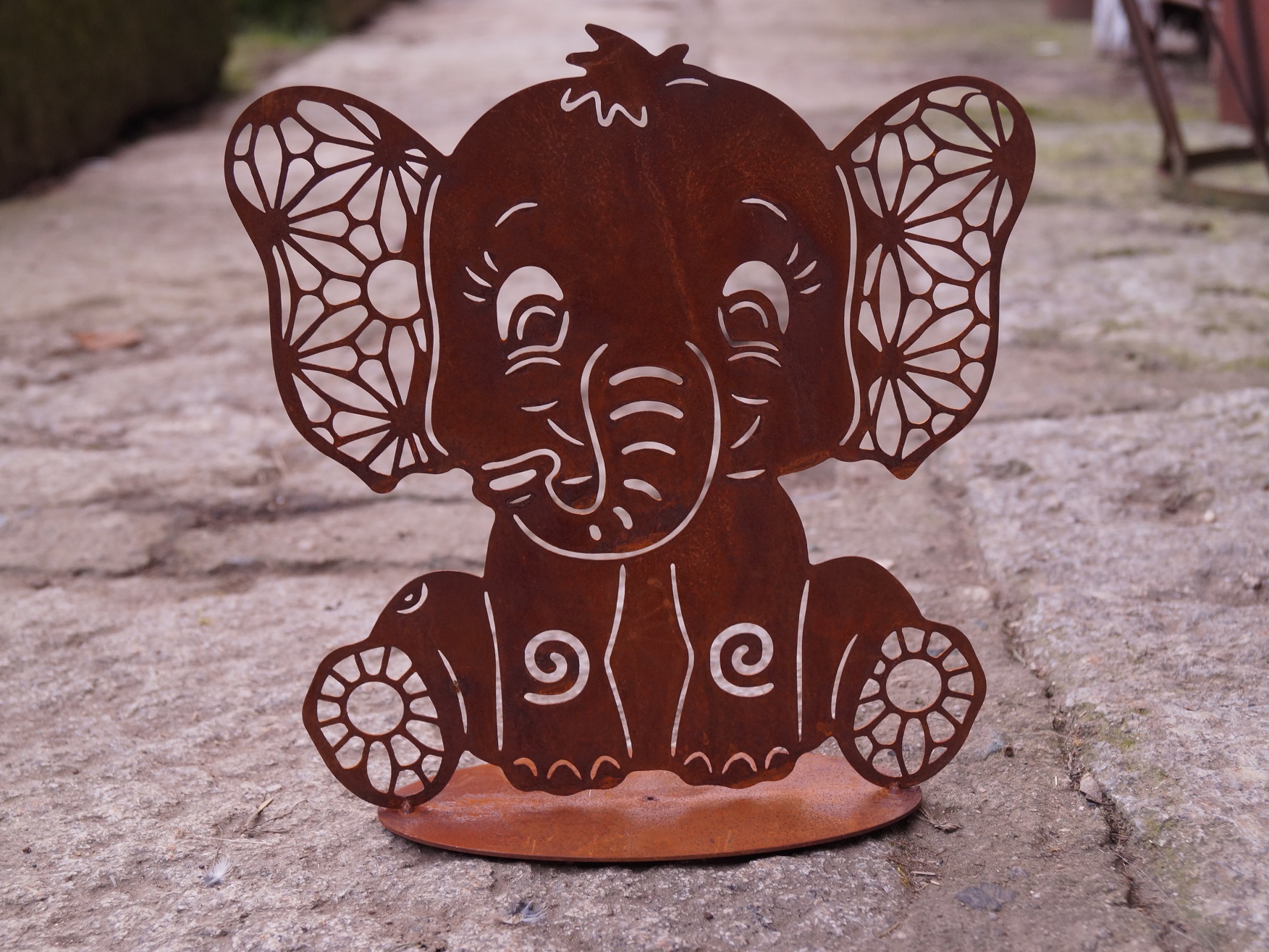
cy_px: 476
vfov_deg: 25.4
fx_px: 2110
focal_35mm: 58
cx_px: 652
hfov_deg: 33.5
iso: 400
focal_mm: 35
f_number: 5
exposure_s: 1/60
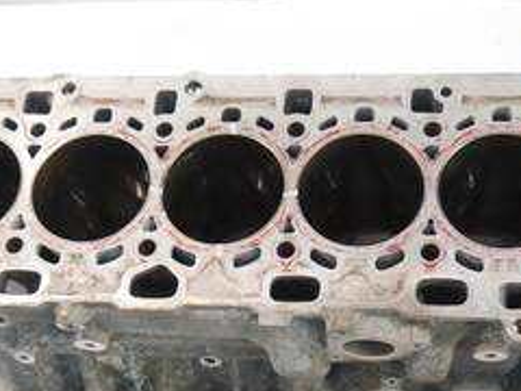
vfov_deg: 24.0
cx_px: 310
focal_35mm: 60
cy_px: 315
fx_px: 903
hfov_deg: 32.1
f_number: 3.5
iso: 640
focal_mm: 15
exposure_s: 1/60
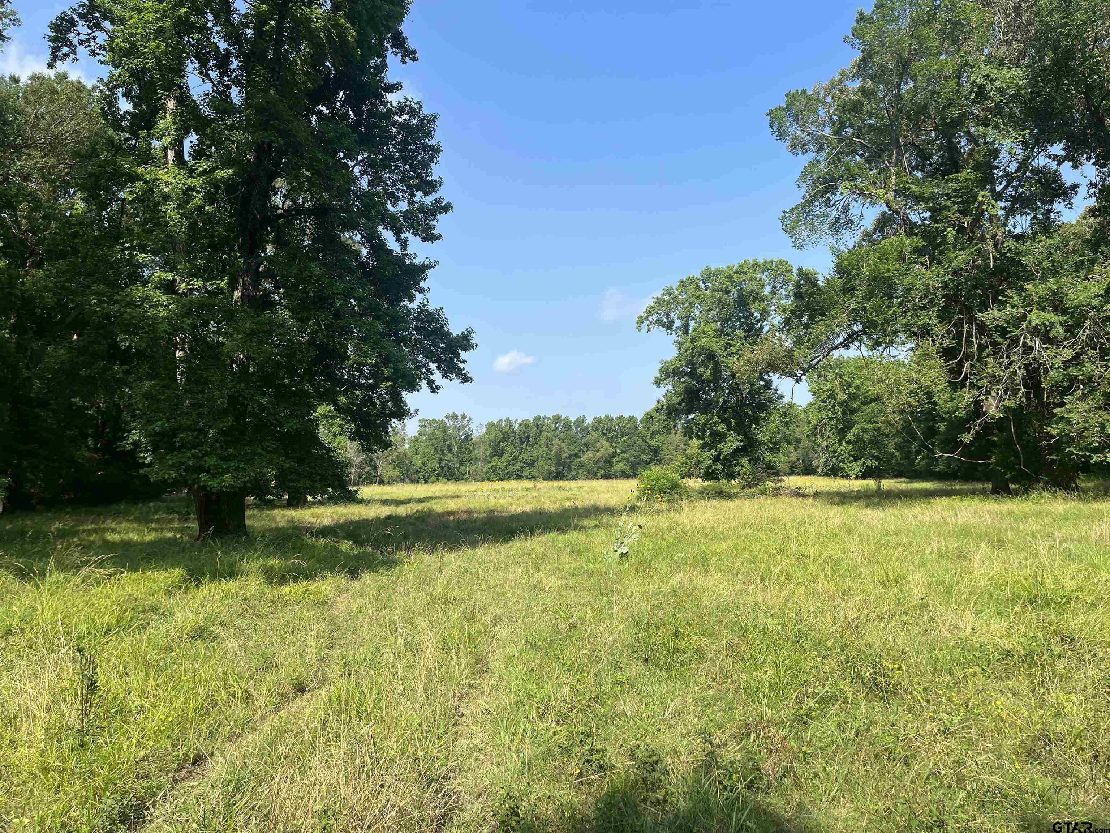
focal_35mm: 26
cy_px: 416
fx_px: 834
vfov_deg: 53.1
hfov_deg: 67.3
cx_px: 555
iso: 50
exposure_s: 1/2137
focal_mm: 5.1
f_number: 1.6
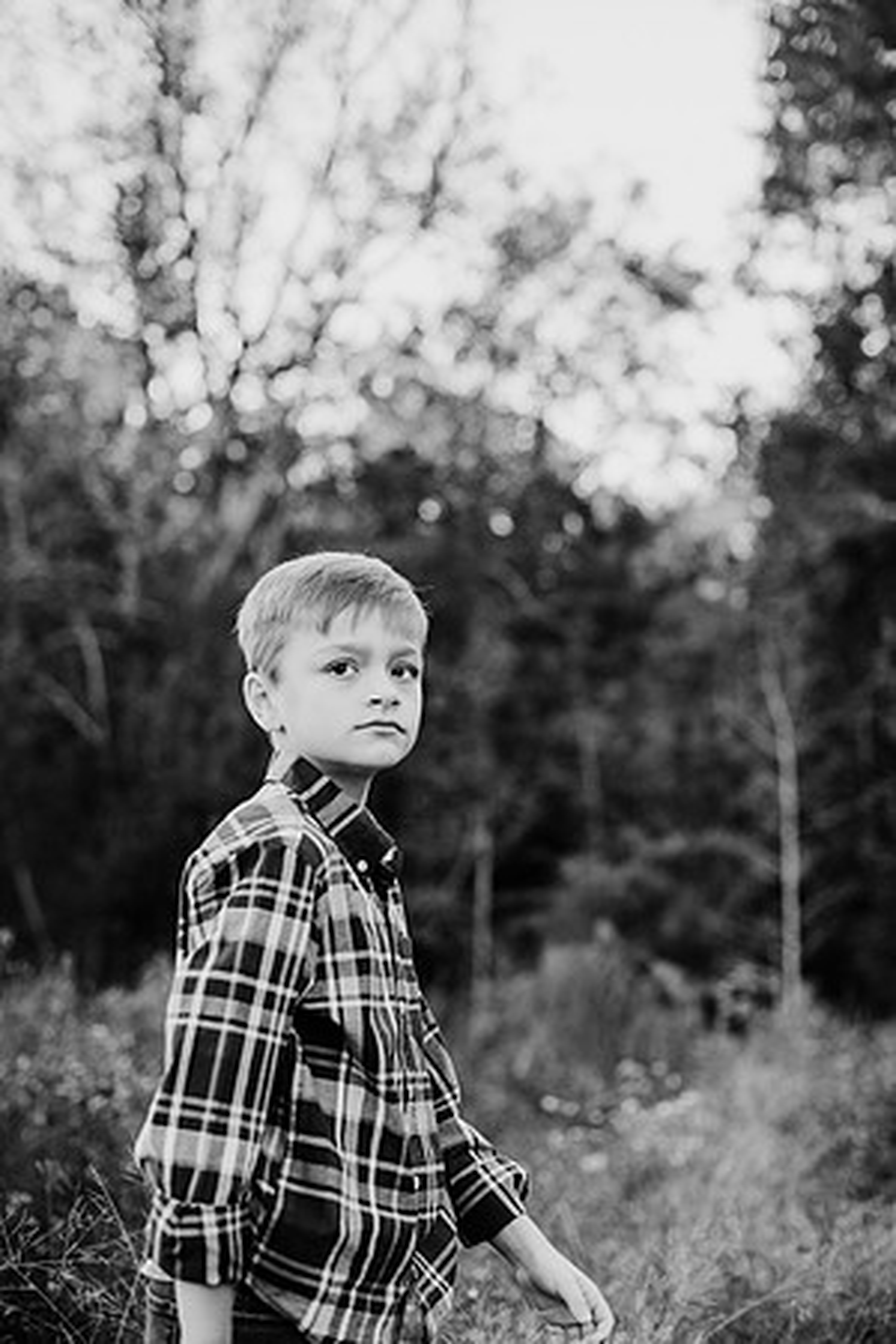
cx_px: 448
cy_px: 672
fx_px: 1867
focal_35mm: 50
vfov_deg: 39.6
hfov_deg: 27.0
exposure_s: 1/1250
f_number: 2.5
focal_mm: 50
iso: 400
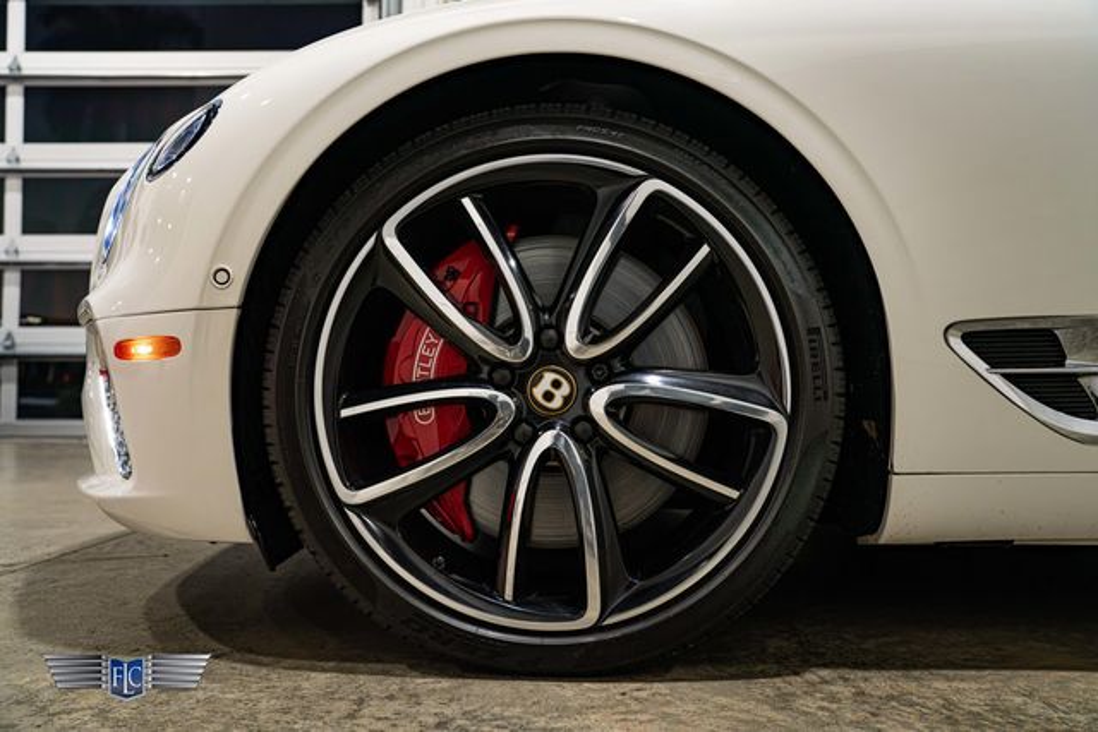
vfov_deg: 45.0
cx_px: 549
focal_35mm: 29
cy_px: 366
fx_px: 885
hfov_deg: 63.6
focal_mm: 29
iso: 1250
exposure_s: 1/125
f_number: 4
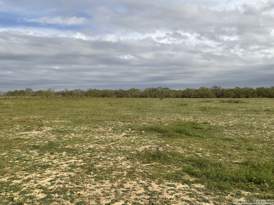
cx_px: 137
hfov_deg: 61.7
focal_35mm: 29
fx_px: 230
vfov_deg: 48.2
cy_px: 102
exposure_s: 1/2427
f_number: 1.8
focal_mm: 3
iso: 20
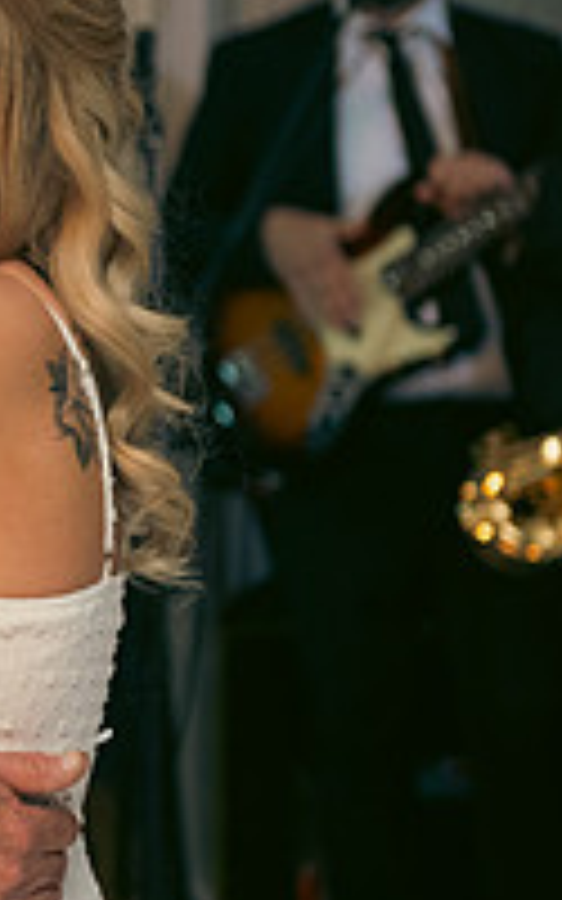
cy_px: 326
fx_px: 4779
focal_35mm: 195
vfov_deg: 10.7
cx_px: -288
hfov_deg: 6.6
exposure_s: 1/160
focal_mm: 66
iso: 640
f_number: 3.5
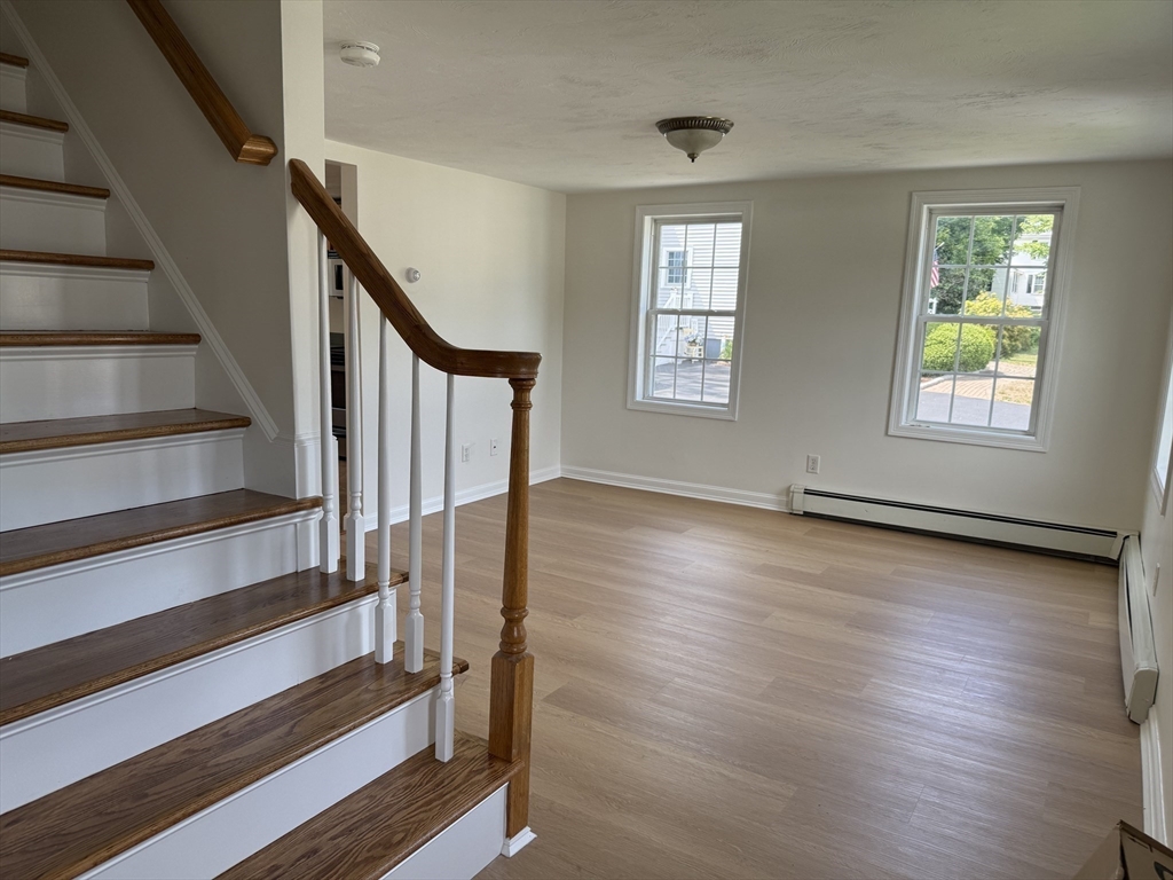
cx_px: 586
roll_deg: -2.2
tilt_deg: -8.5
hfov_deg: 71.6
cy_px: 440
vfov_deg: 56.8
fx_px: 813
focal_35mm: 24
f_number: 1.78
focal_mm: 6.76
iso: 100
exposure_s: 1/259
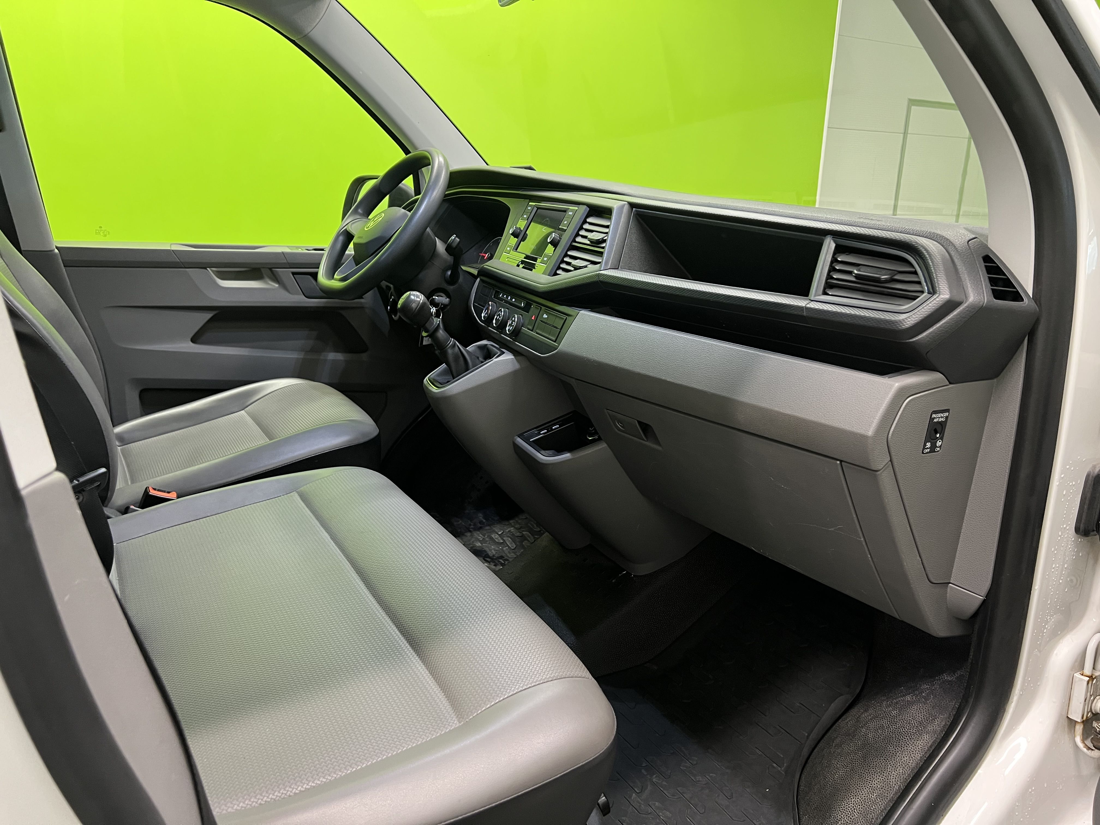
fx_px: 826
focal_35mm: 26
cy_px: 412
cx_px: 550
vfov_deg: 53.1
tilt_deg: -14.5
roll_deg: -1.6
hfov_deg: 67.3
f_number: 1.5
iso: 200
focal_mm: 5.7
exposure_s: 1/50
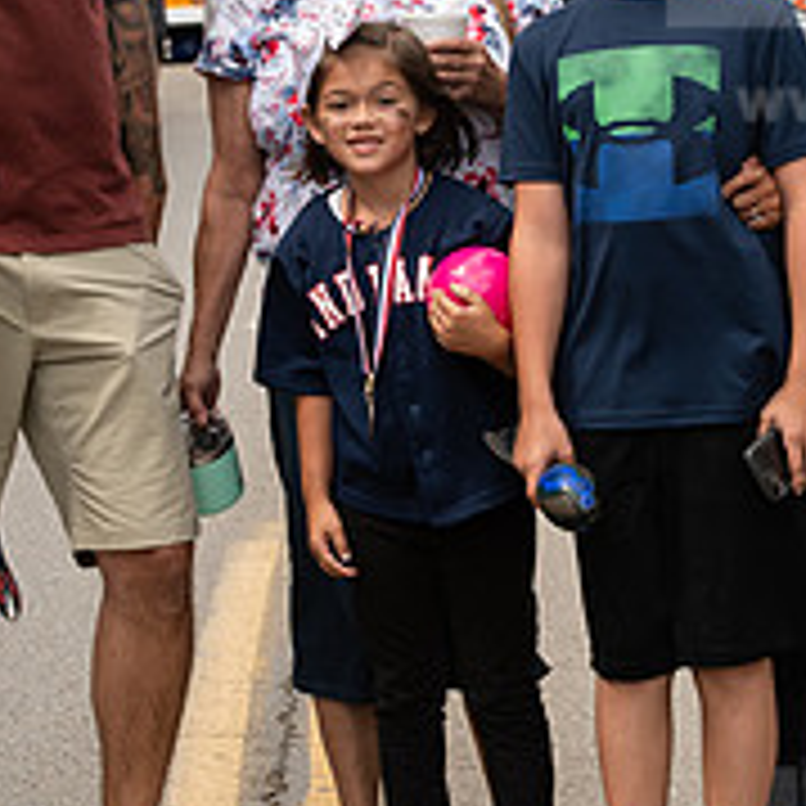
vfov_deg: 9.0
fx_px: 5084
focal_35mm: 193
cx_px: 531
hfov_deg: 9.1
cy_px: 196
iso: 320
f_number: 7.1
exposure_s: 1/500
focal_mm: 70
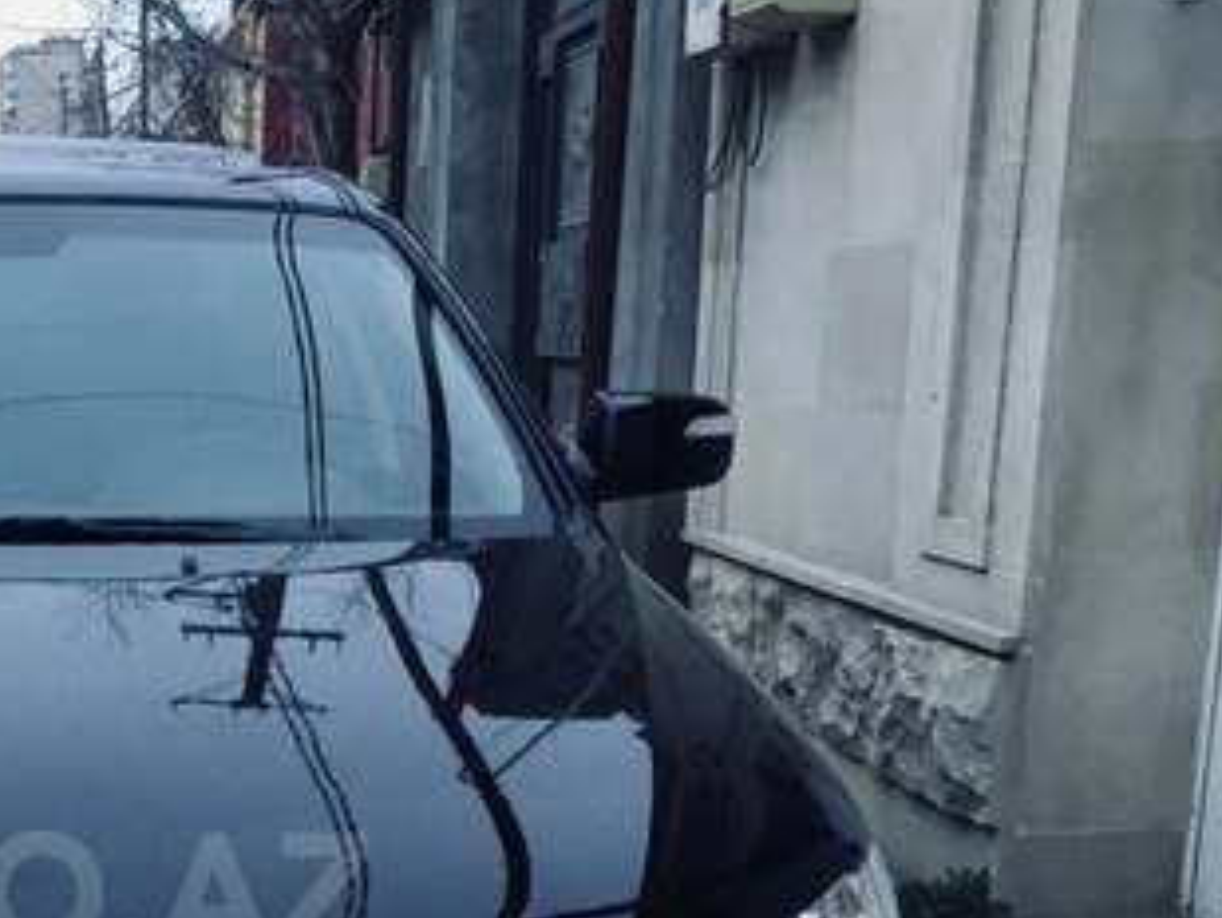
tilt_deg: -13.6
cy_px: 892
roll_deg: +0.5
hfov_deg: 28.9
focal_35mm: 62
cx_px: -36
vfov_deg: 22.8
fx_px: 2190
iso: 100
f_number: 2.2
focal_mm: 4.15
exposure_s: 1/33
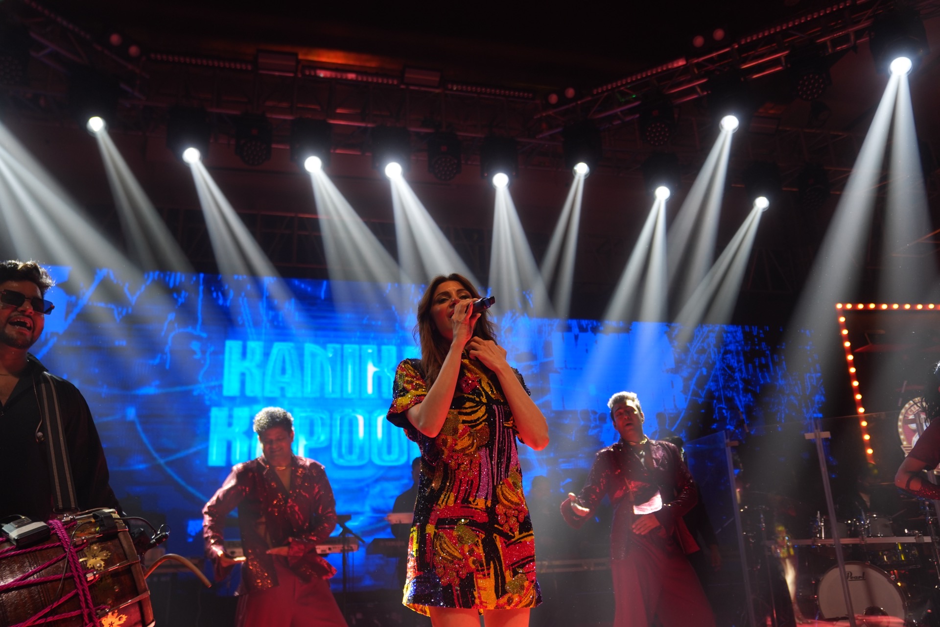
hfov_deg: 63.7
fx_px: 757
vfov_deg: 45.0
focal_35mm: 29
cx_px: 470
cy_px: 314
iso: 640
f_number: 2.8
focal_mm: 29
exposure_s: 1/400
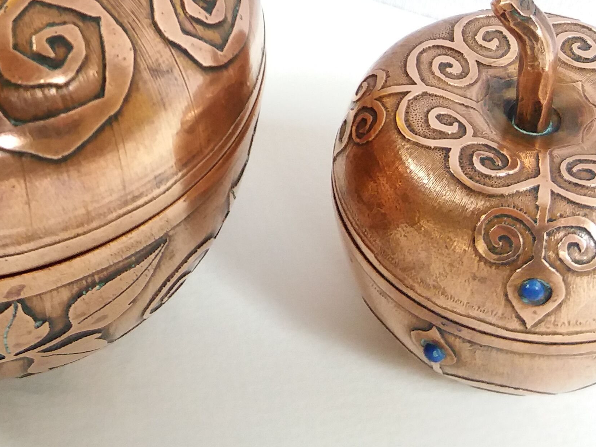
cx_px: 153
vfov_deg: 20.1
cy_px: -44
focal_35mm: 70
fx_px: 1205
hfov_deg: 27.4
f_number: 1.9
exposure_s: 1/25
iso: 200
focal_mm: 3.7
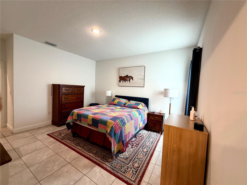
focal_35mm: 14
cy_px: 92
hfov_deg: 102.1
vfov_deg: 85.7
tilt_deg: -2.4
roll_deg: -2.7
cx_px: 124
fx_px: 100
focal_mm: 2.22
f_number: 2.2
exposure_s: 1/60
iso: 200
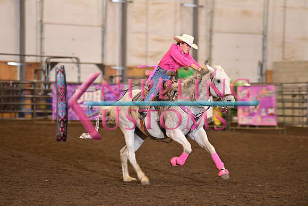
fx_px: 1711
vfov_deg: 6.9
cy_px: 103
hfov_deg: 10.3
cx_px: 154
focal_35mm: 200
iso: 1600
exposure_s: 1/250
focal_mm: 200
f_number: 3.5
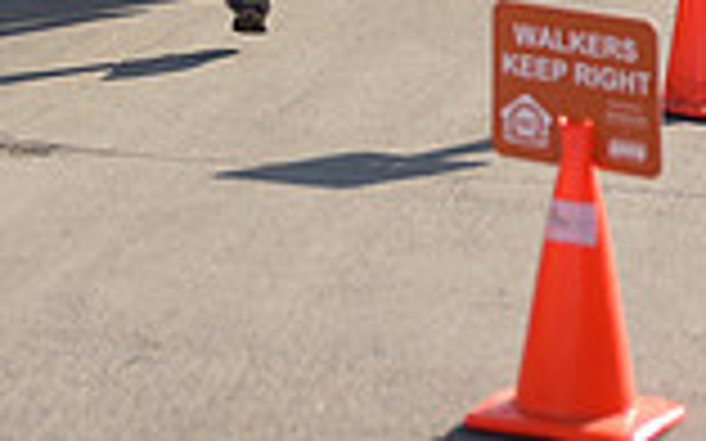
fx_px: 3770
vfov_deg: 6.5
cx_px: -63
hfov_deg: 10.6
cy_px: -425
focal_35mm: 196
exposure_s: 1/1250
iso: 100
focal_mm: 52
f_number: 2.8
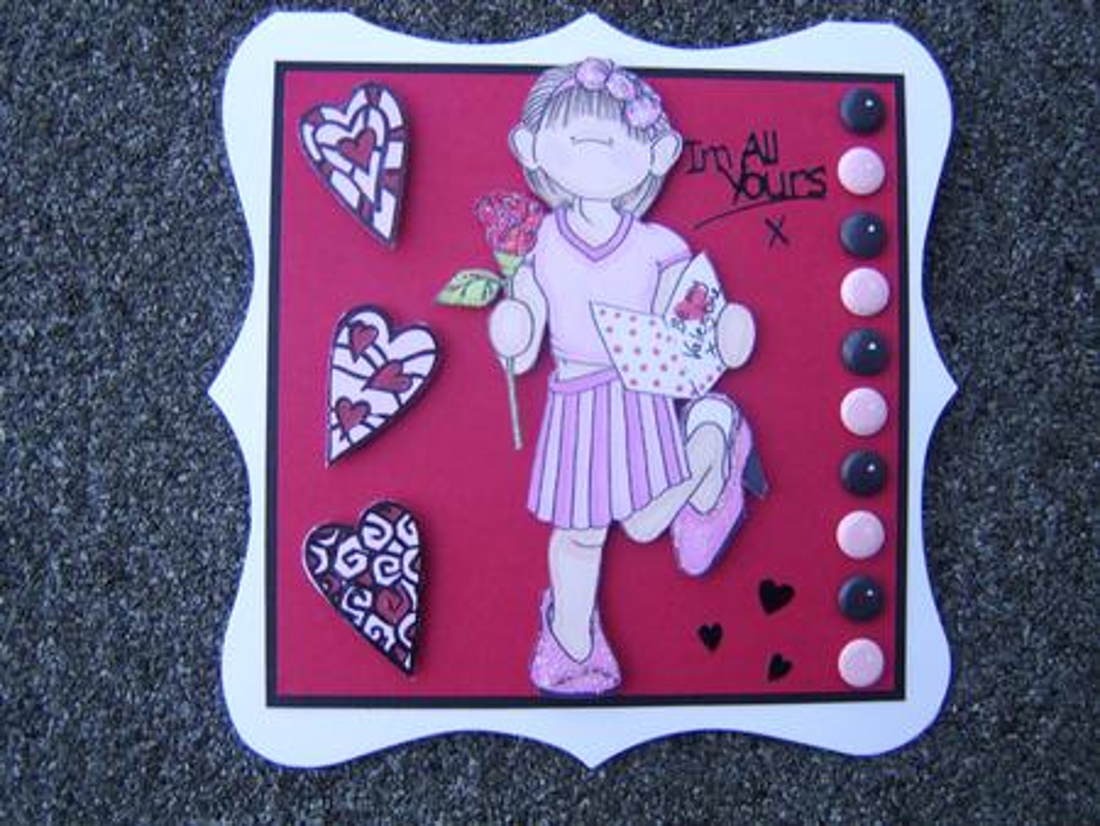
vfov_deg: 45.5
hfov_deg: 58.3
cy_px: 413
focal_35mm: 31
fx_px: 986
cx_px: 550
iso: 71
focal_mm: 8.13
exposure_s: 1/65
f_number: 2.7
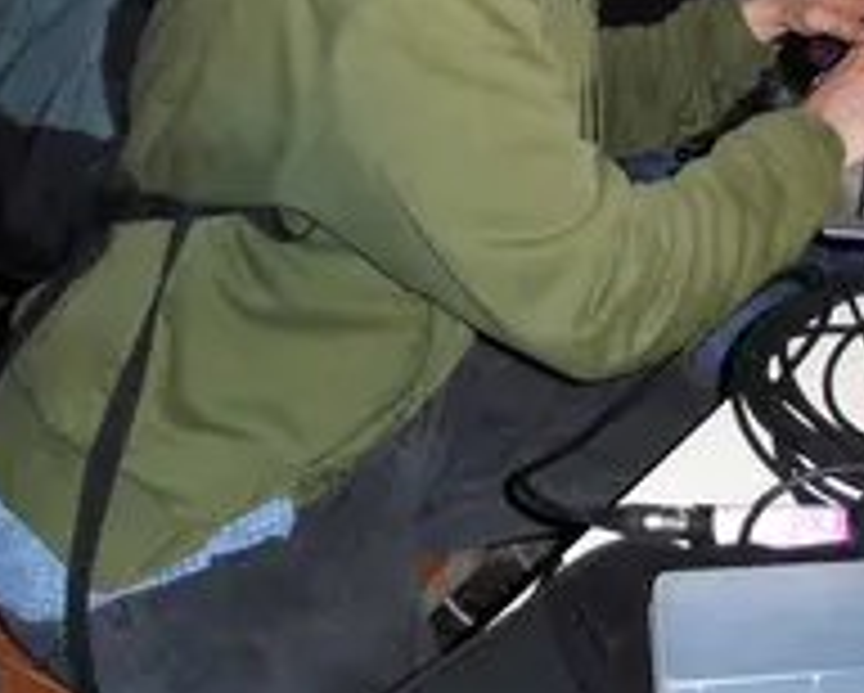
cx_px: 868
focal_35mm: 61
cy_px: 43
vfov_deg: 24.2
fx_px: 1561
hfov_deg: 28.9
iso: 200
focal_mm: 4
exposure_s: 1/30
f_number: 3.2
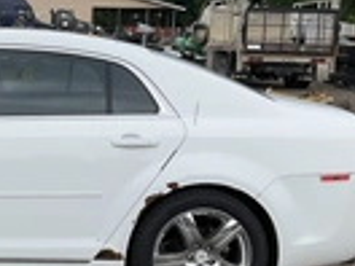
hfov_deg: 21.0
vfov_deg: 16.7
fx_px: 902
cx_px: -48
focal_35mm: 88
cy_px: 188
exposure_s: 1/1342
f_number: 1.8
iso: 25
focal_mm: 3
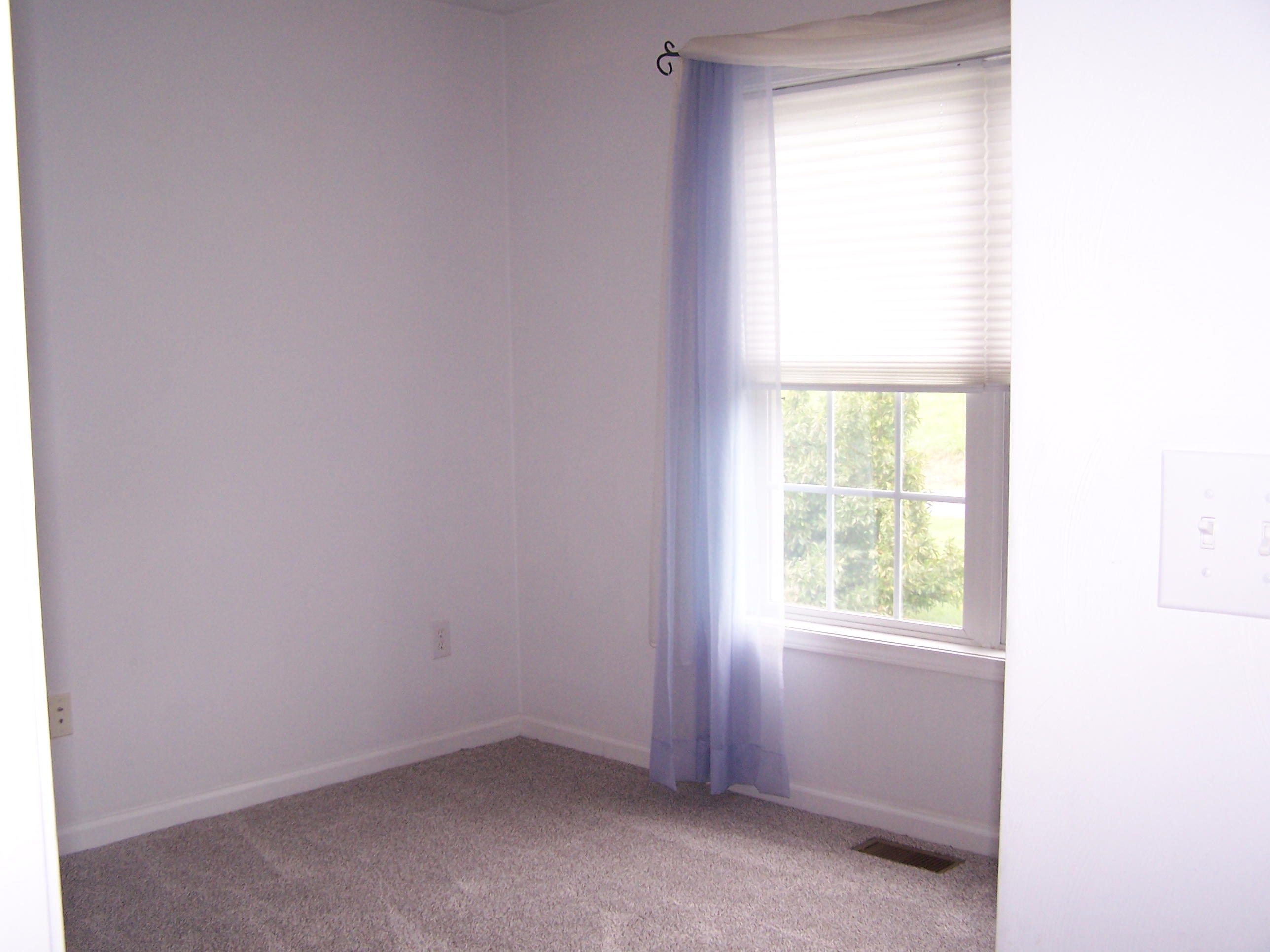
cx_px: 635
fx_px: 1394
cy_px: 476
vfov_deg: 37.7
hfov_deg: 49.0
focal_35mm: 38
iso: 140
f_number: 2.8
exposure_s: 1/100
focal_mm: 6.3
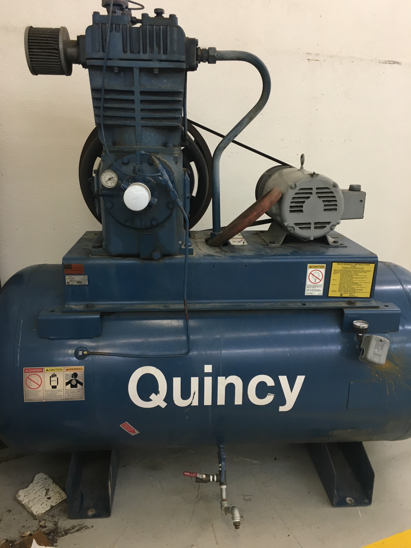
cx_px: 206
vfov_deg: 61.7
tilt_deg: -15.3
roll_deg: -1.3
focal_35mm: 29
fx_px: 459
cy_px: 274
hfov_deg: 48.2
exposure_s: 1/30
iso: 64
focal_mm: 4.15
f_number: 2.2
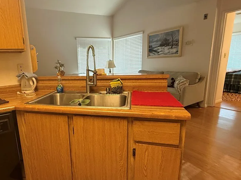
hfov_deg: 74.4
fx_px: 153
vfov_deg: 61.1
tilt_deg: -11.6
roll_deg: +2.5
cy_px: 93
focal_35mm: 22
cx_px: 83
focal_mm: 2.22
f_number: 2.2
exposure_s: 1/60
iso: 320
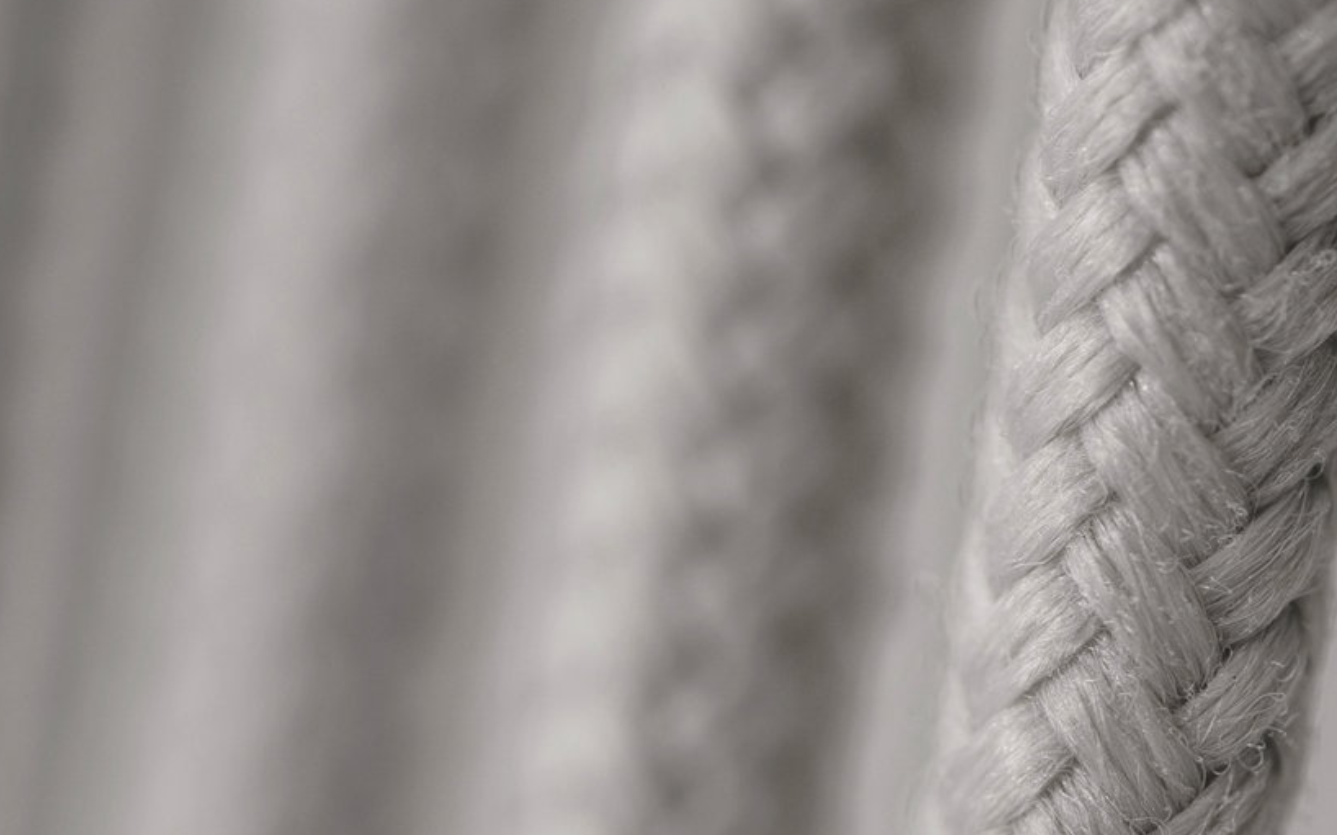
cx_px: 538
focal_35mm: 213
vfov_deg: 6.2
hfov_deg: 9.8
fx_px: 7760
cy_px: 592
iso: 200
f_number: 3.5
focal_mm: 90
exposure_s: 1/50
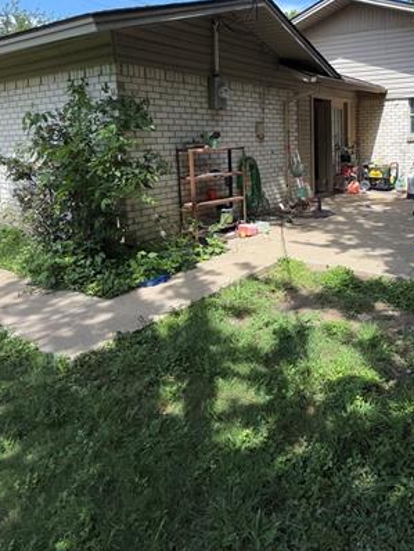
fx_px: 430
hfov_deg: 49.8
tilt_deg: -6.8
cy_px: 198
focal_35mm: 27
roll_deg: +0.7
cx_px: 299
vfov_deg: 64.1
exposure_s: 1/888
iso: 16
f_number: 2.2
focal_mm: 2.22
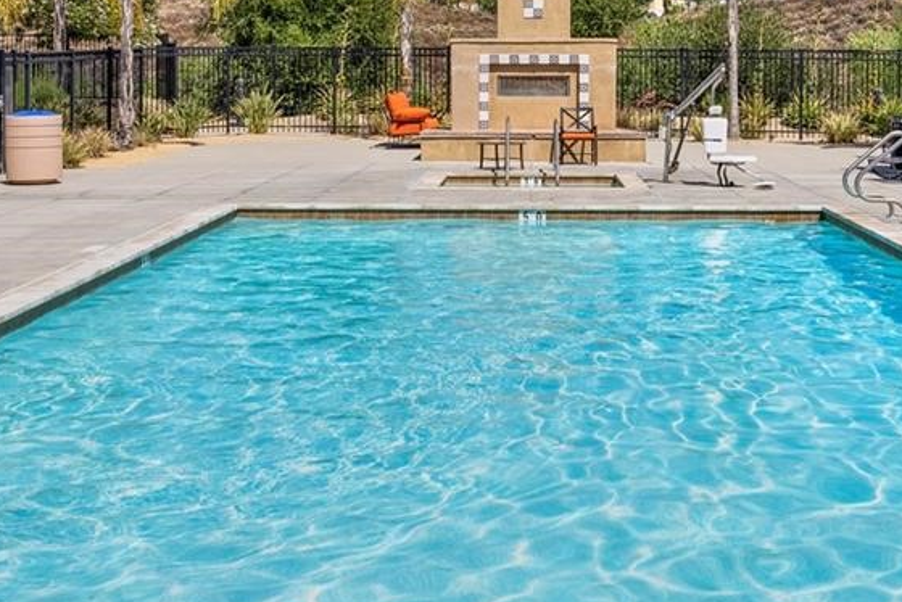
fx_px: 1604
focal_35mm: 64
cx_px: 533
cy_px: 89
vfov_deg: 20.9
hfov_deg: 31.3
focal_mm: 35
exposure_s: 1/8000
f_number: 7.1
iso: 250
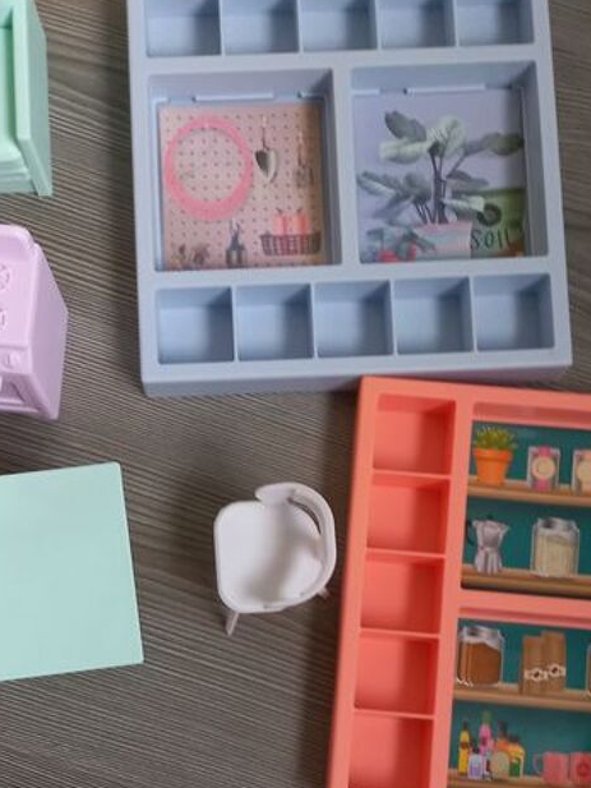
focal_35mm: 54
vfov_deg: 34.6
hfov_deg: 27.0
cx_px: 237
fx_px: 1229
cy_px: 611
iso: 160
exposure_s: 1/50
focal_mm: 4.6
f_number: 1.8
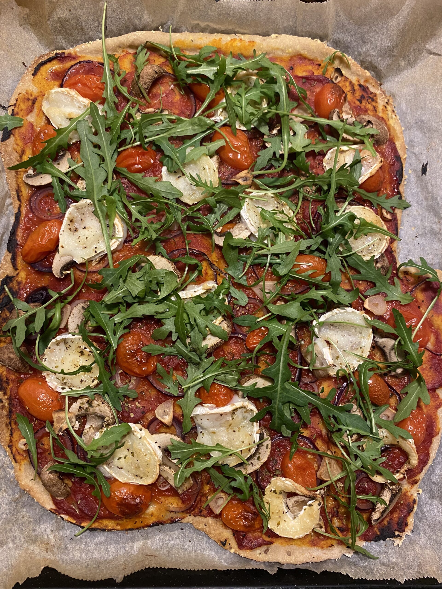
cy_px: 294
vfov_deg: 67.3
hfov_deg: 53.1
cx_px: 221
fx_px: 443
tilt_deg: -80.4
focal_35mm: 26
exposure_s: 1/50
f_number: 1.8
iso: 250
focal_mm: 4.25
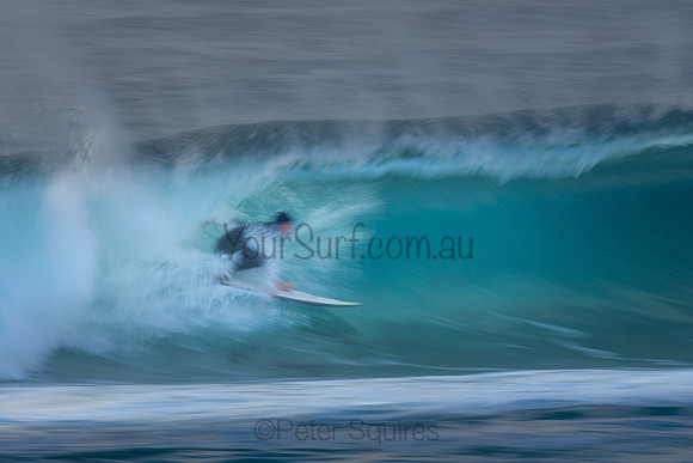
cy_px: 199
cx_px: 349
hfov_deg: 2.4
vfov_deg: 1.6
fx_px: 16641
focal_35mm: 864
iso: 100
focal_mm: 500
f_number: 20
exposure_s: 1/20
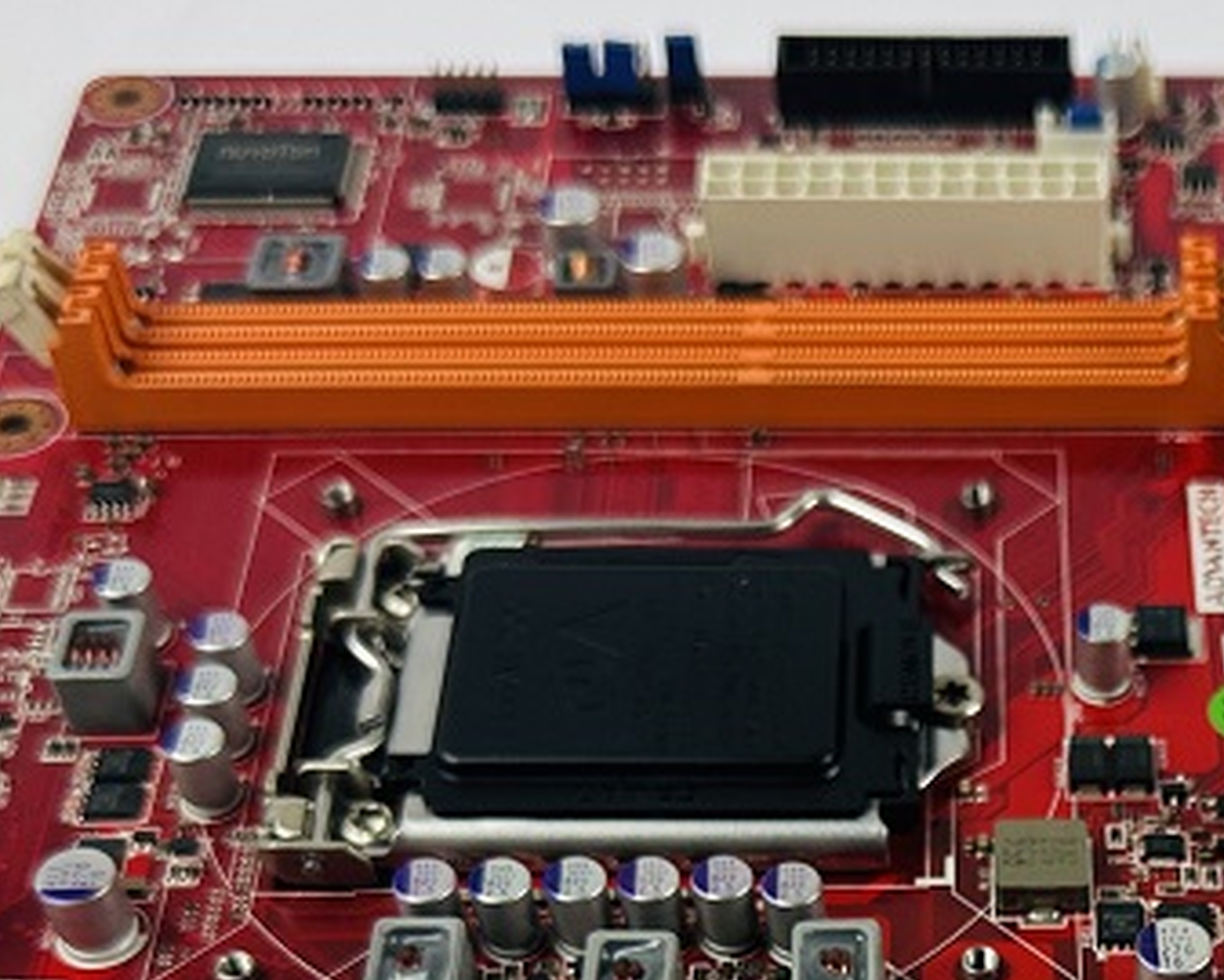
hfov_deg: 25.9
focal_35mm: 70
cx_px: 1188
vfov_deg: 20.3
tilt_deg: -53.4
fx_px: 2537
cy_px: 1216
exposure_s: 1/120
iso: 64
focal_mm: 6.86
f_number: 1.78
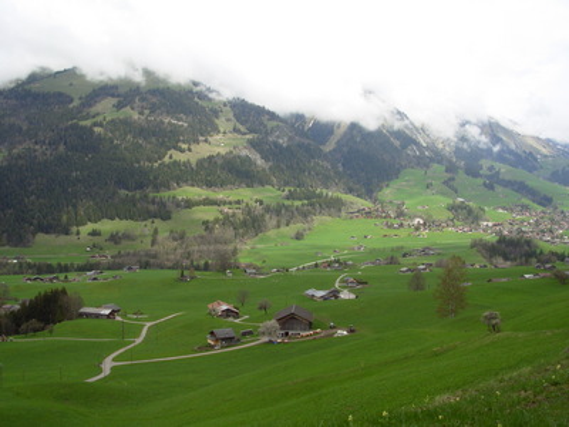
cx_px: 284
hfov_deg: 49.0
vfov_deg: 37.7
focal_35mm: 38
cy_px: 214
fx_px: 625
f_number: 2.9
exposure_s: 1/966
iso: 50
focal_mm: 6.3
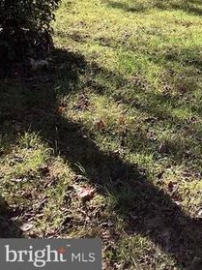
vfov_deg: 24.1
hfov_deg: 18.9
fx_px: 576
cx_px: 239
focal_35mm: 74
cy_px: -50
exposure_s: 1/364
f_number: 2.4
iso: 25
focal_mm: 3.3
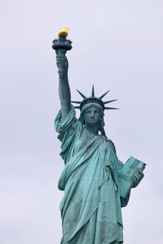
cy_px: 122
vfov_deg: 7.8
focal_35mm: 262
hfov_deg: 5.2
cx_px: 82
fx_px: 1783
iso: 200
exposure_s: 1/800
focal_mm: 175
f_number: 7.1
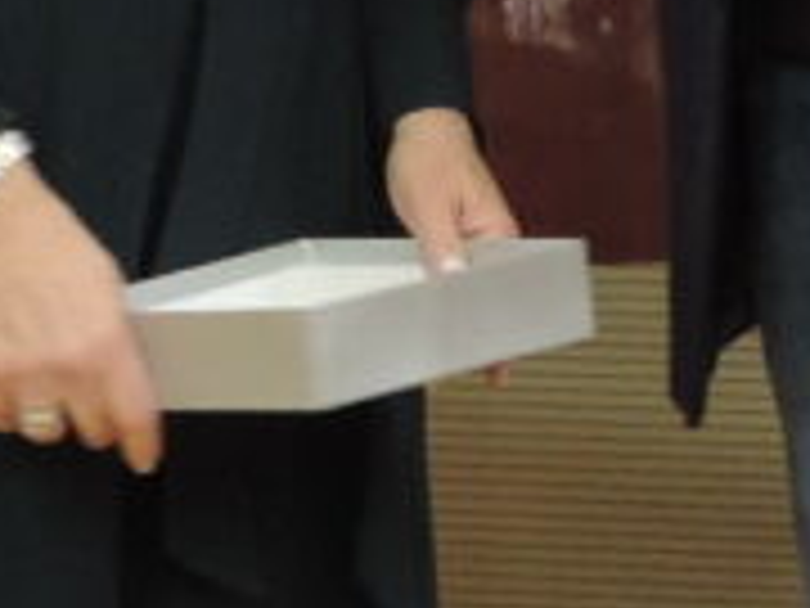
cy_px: 36
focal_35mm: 227
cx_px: 976
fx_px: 5312
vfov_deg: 6.5
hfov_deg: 8.6
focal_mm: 7.1
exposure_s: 1/13
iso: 400
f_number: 3.3
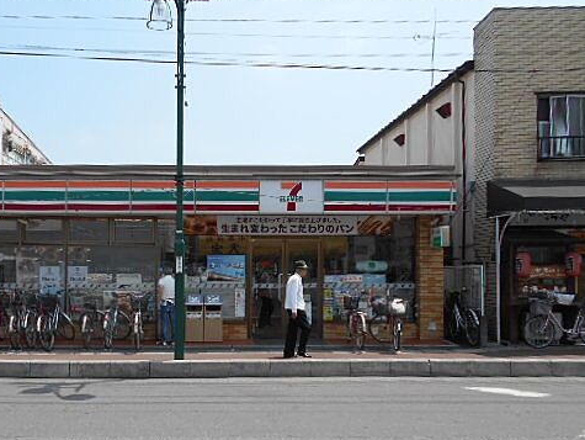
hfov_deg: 51.8
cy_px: 258
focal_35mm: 35
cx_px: 203
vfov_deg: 40.6
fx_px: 592
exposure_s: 1/1000
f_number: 3.2
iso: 80
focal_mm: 4.6
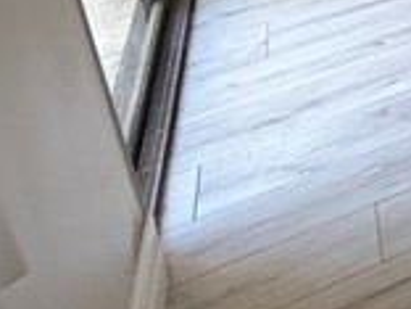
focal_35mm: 92
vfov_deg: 12.9
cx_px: 1323
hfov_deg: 10.6
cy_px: -399
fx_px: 1092
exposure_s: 1/99
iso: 125
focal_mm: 2.22
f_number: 2.2
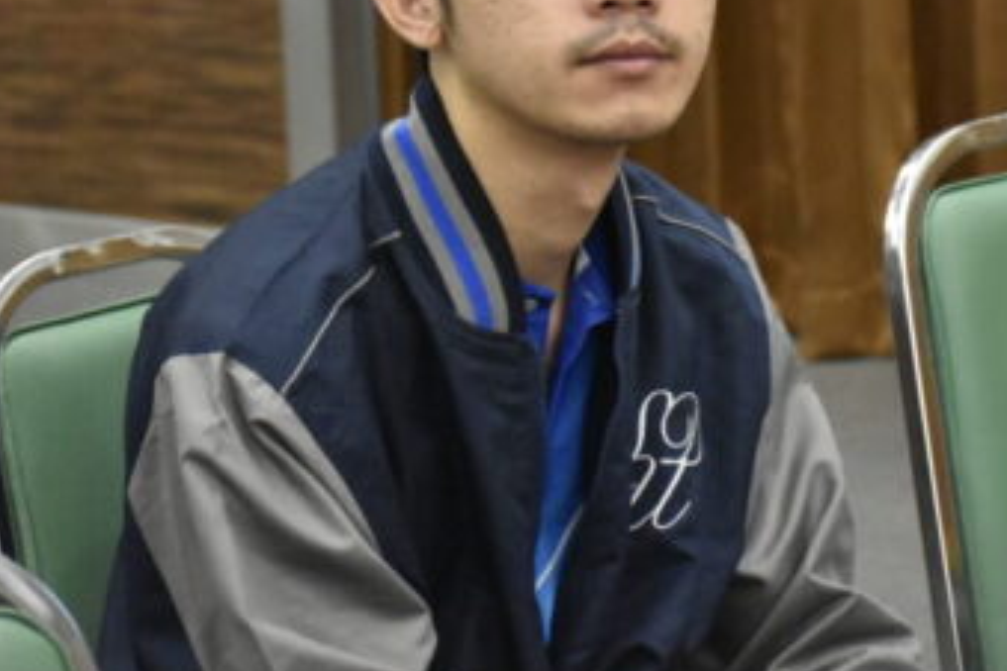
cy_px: 111
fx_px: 4755
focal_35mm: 170
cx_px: 535
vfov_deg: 8.1
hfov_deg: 12.1
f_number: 5
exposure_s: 1/125
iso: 6400
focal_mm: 60
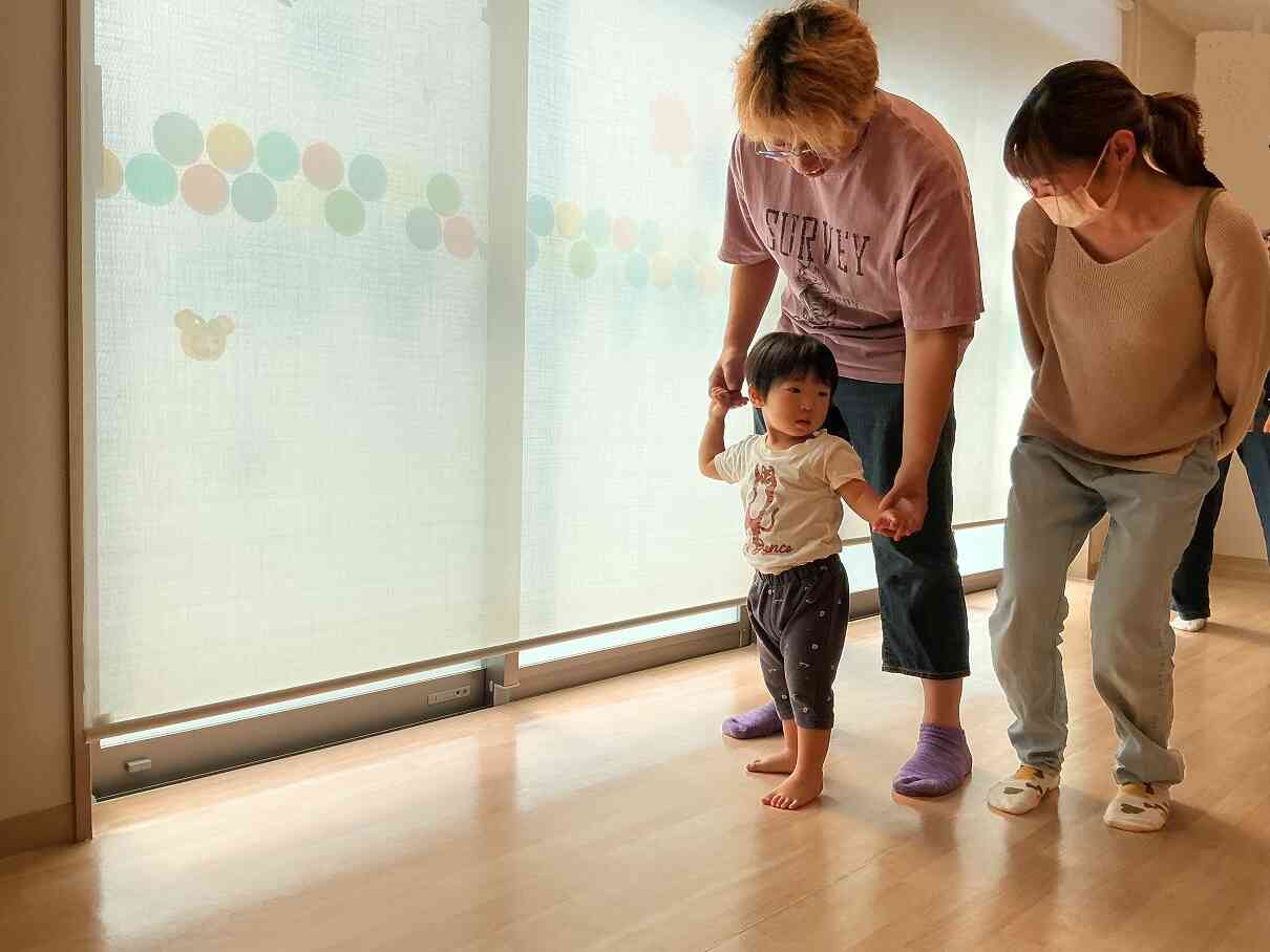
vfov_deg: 48.2
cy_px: 476
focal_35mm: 29
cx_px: 635
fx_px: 1064
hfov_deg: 61.6
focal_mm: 3
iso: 25
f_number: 1.8
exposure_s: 1/1412
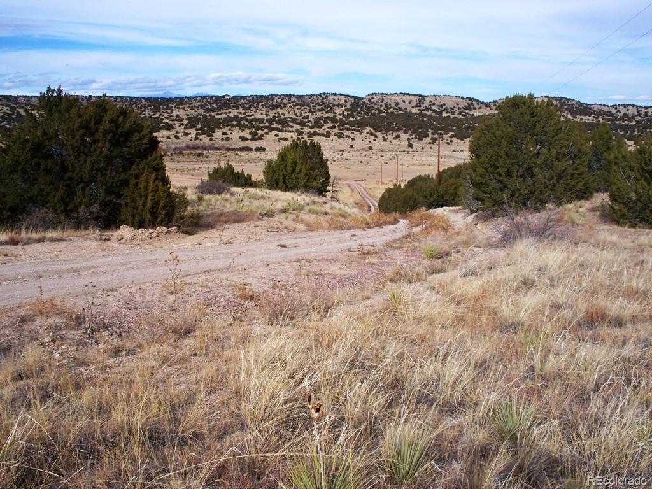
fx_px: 659
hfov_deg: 52.6
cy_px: 244
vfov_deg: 40.7
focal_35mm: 35
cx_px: 326
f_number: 4.8
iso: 100
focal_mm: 7.54
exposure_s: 1/800
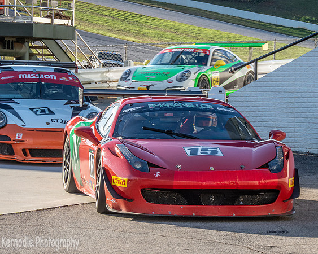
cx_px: 188
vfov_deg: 6.7
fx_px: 2166
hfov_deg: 8.4
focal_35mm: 230
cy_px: 140
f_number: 18
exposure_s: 1/80
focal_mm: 100
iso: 500
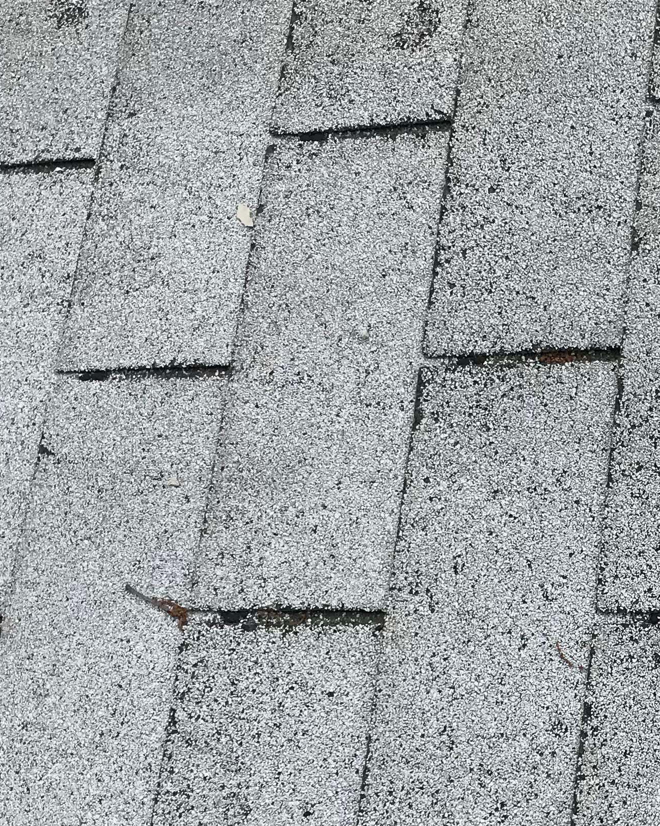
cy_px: 604
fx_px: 1661
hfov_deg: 21.1
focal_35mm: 68
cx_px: 771
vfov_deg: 27.6
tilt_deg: -72.4
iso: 20
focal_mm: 3.99
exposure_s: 1/694
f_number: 1.8
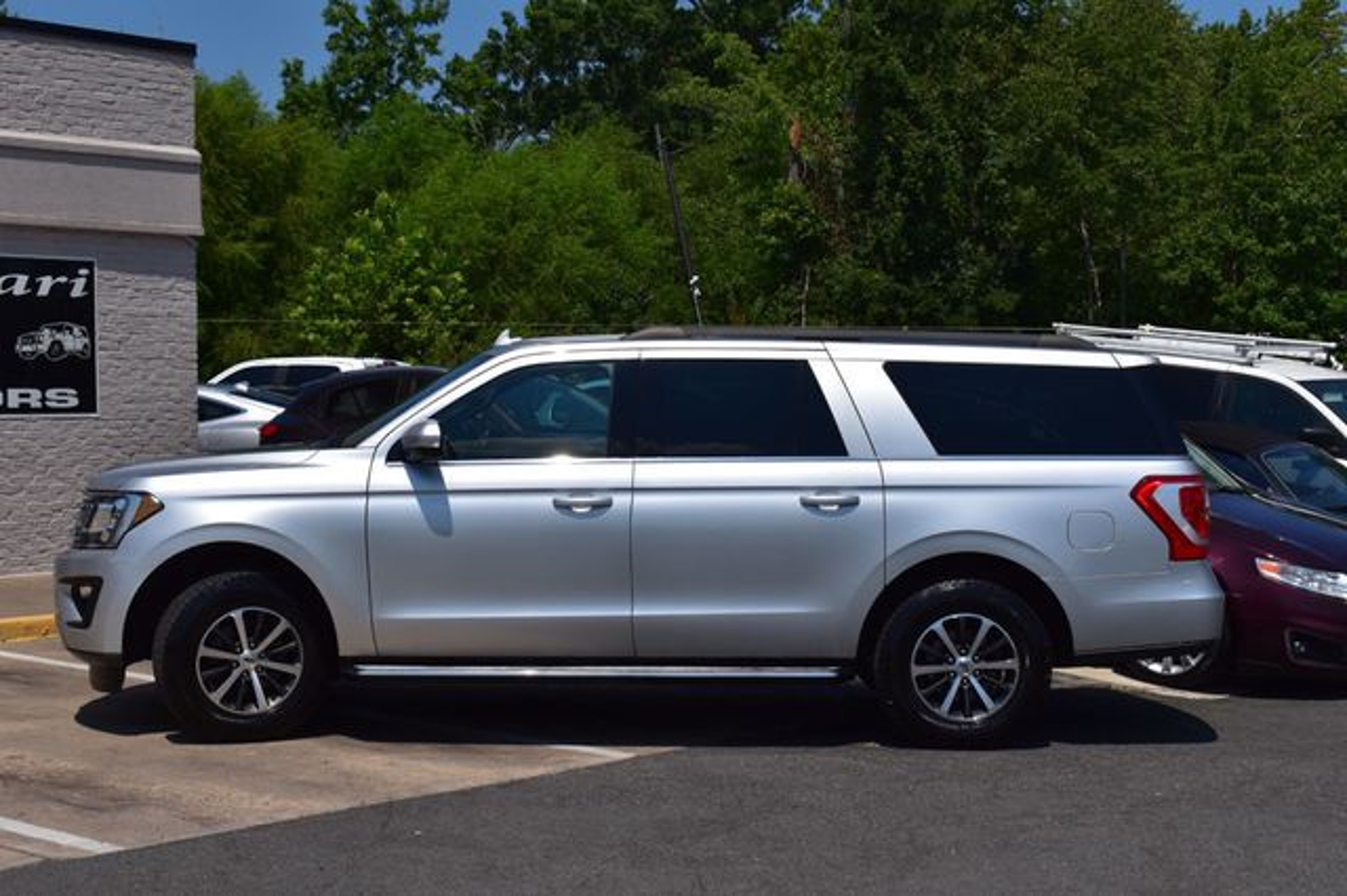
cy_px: 448
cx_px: 674
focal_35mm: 57
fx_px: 2132
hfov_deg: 35.1
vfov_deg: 23.8
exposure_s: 1/800
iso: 200
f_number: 13
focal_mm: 38
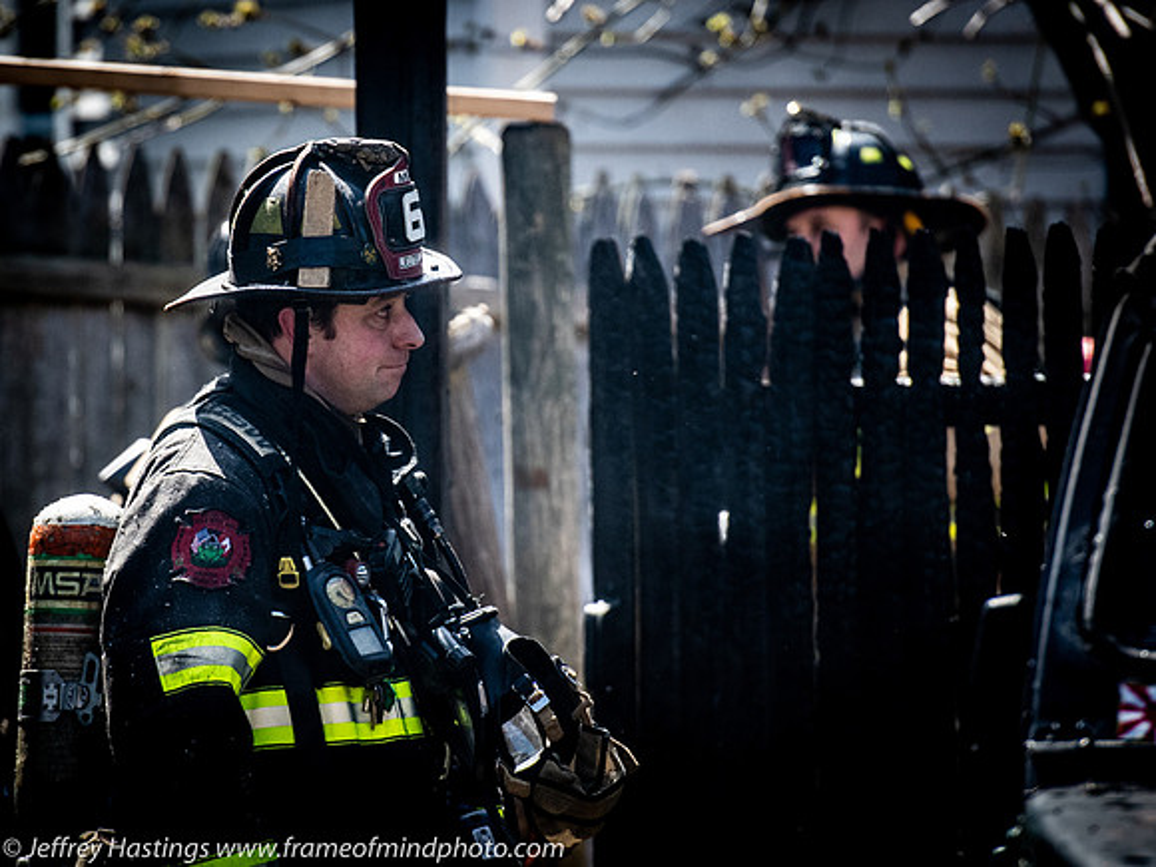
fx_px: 12911
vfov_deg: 3.8
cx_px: 381
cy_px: 371
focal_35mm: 387
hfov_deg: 5.1
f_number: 3.5
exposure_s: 1/3200
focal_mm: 200
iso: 1000
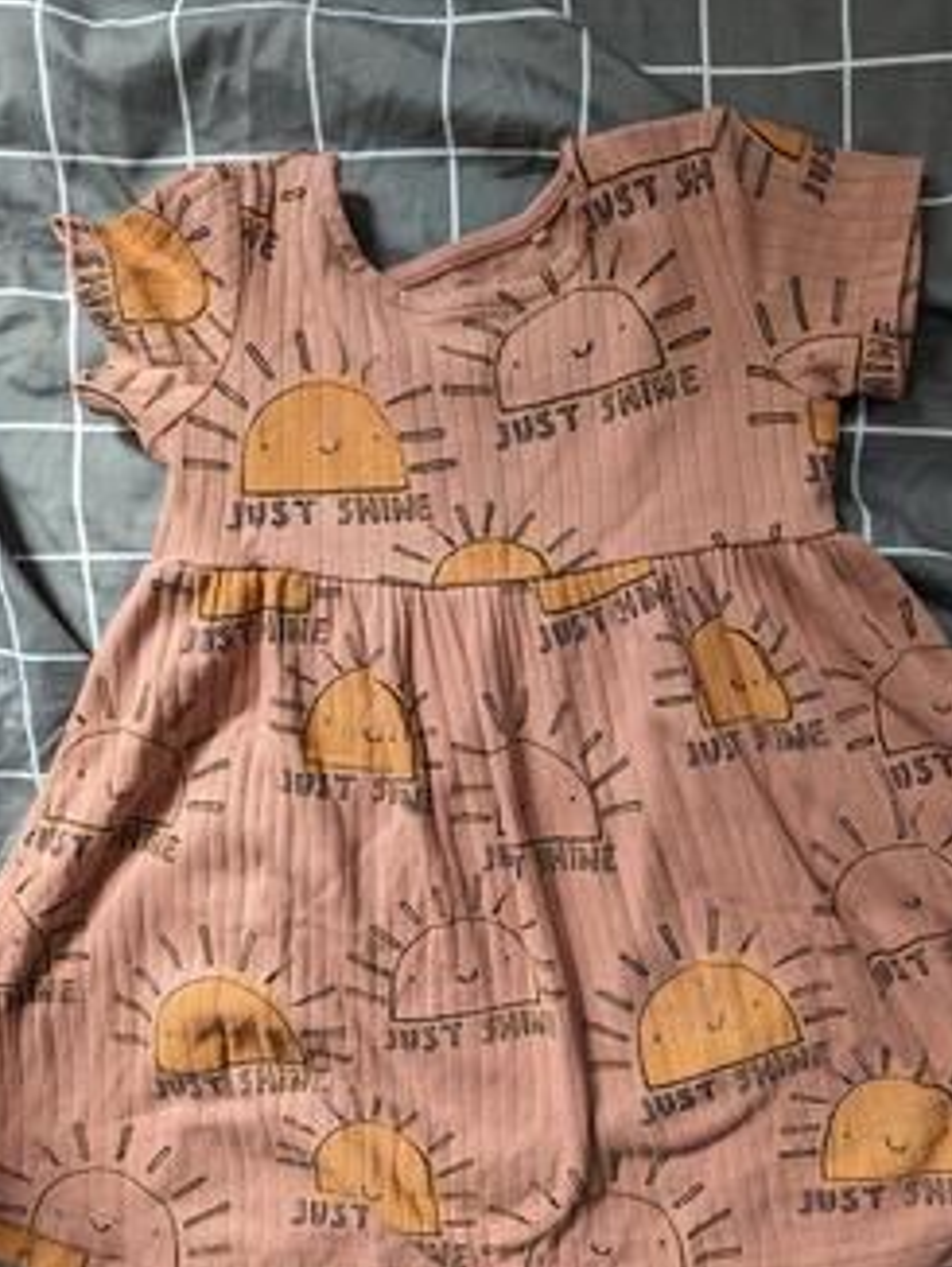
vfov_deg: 63.2
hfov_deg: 49.7
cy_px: 703
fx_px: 1025
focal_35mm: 28
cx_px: 521
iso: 335
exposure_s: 1/174
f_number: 1.85
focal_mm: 6.81
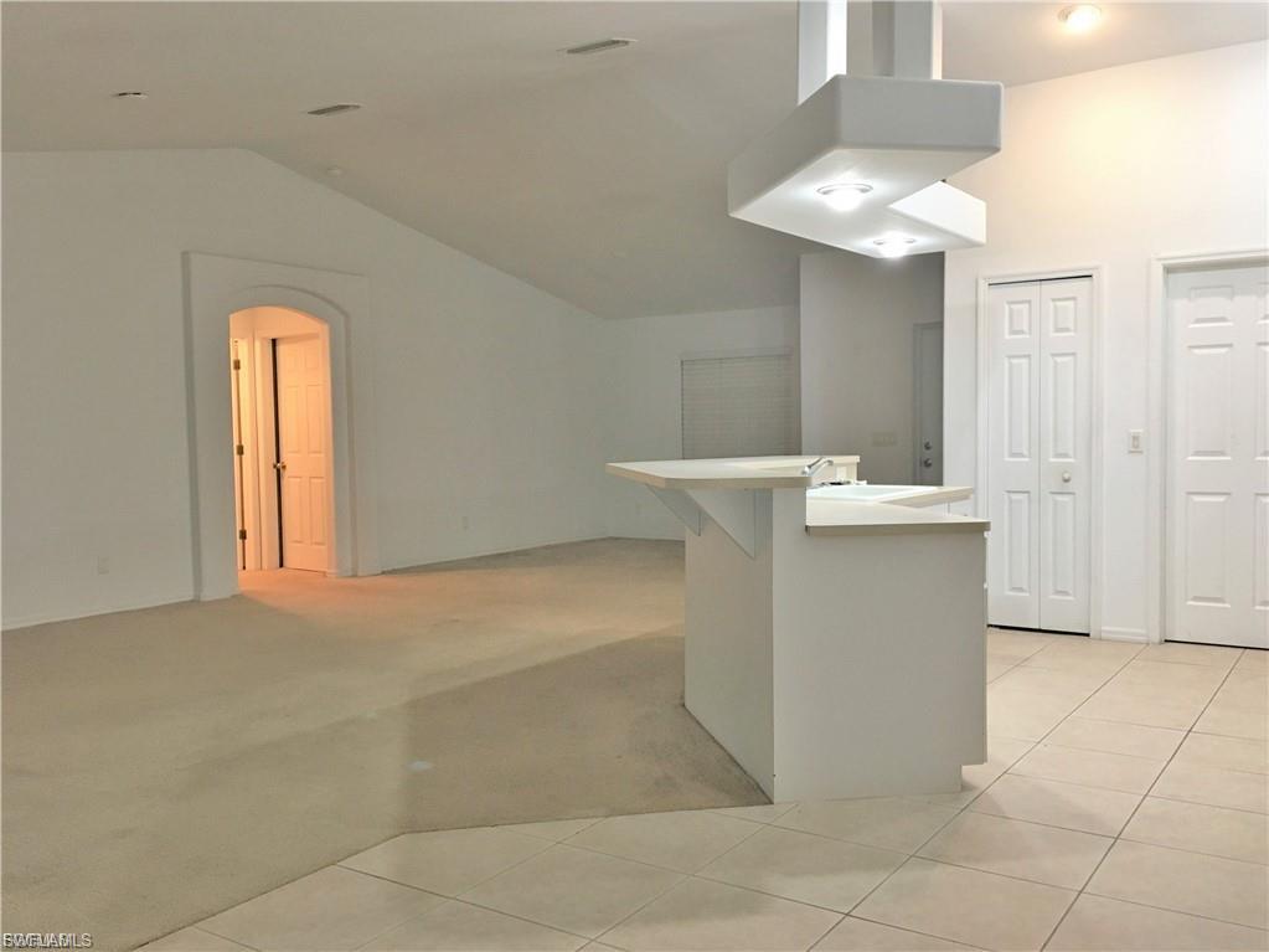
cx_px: 634
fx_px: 1063
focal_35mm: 29
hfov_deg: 61.7
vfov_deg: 48.2
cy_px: 476
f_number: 2.2
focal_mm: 4.15
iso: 100
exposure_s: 1/30
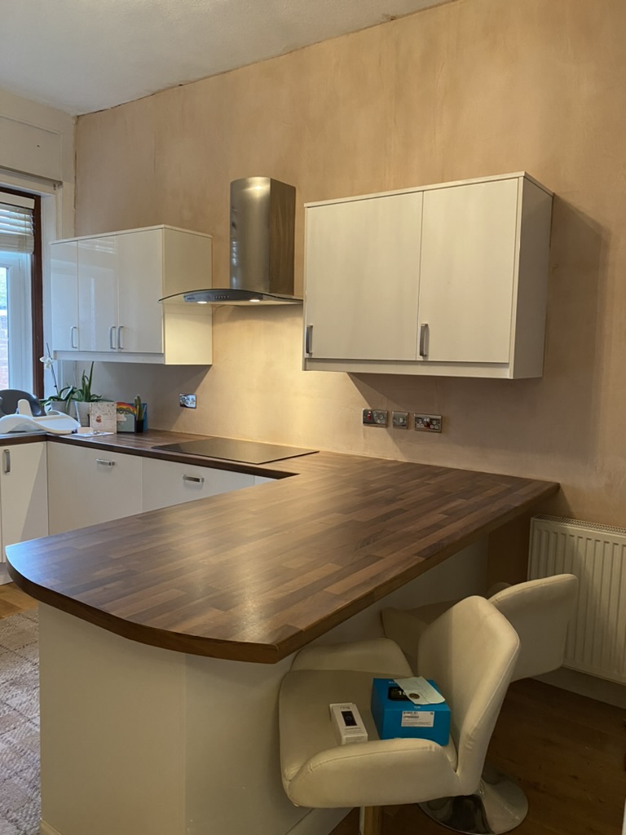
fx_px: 627
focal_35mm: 26
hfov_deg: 53.1
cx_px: 313
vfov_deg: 67.3
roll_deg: -0.7
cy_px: 418
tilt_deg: -4.4
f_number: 1.8
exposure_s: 1/50
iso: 250
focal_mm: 4.25
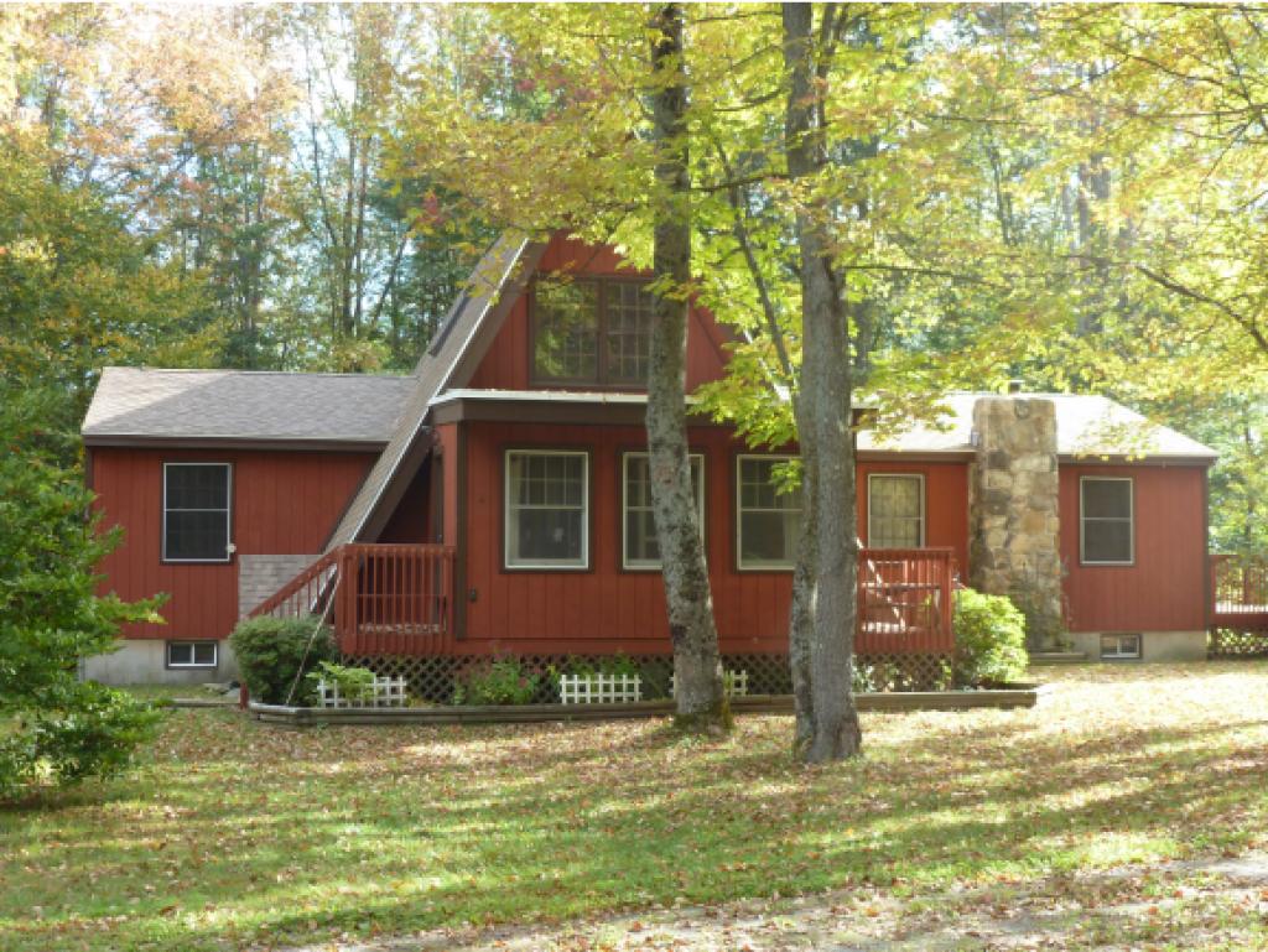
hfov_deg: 42.1
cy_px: 476
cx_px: 634
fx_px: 1649
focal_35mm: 45
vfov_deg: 32.2
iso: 100
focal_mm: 8
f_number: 4
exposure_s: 1/60
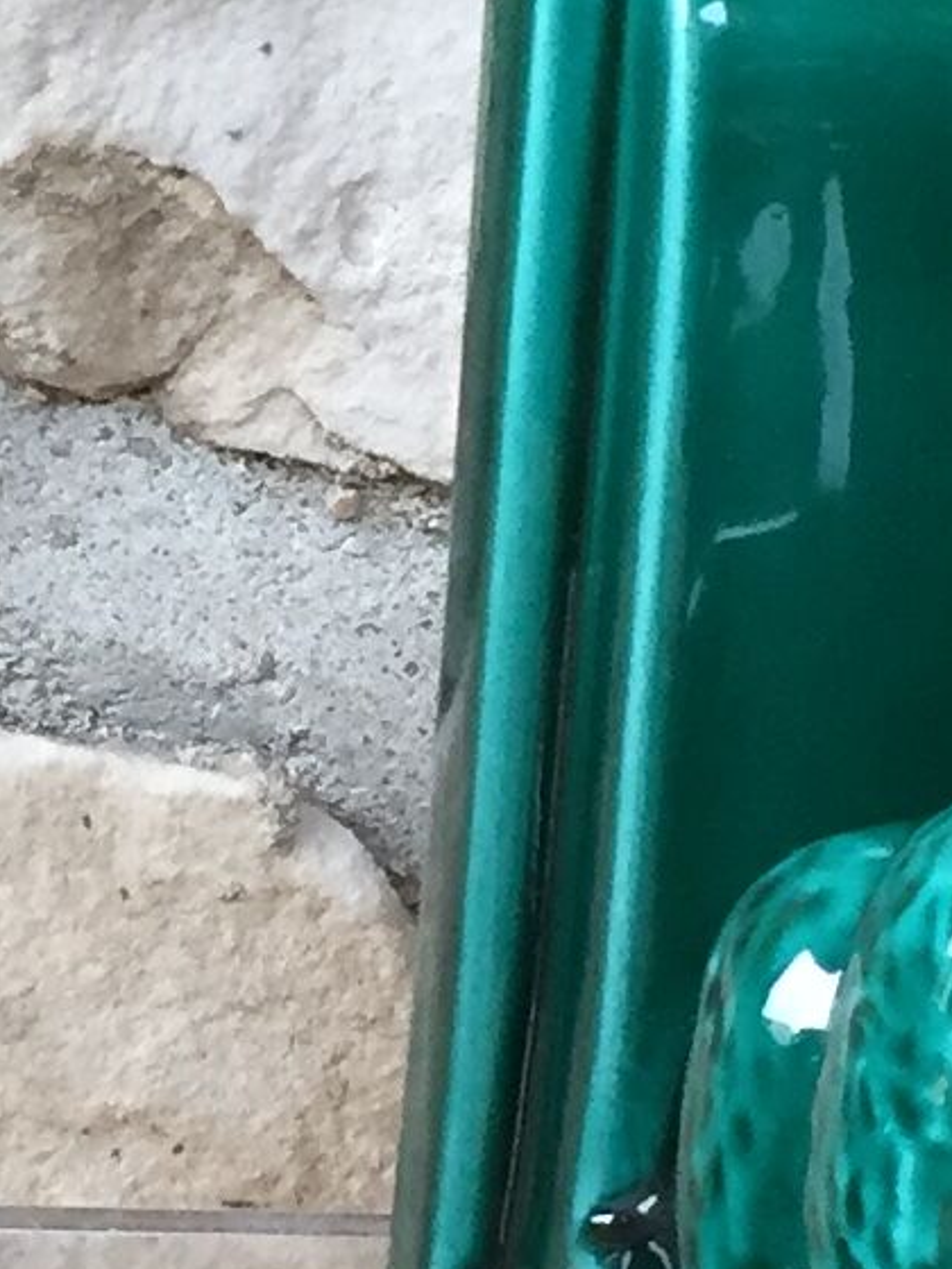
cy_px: 428
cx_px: 159
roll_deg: -2.5
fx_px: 6197
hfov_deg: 8.8
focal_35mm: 169
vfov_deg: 11.7
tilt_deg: -20.5
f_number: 2.2
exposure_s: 1/33
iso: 50
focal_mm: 4.15
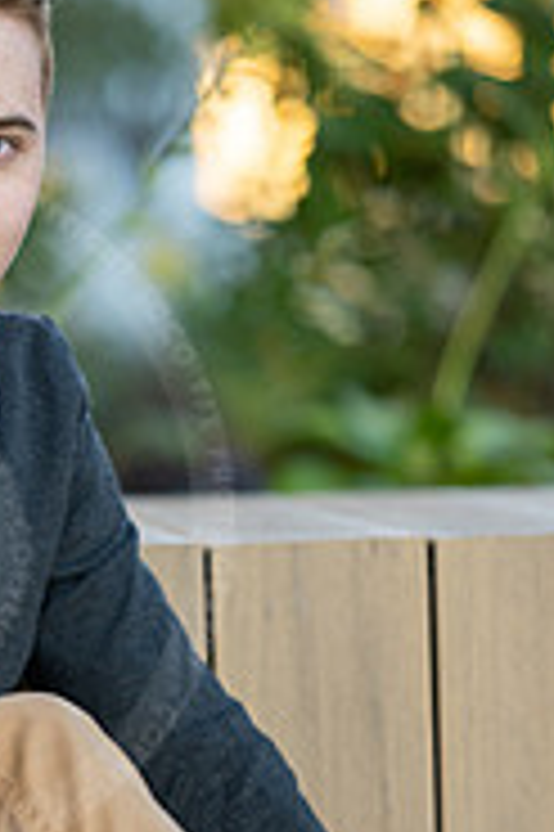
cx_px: -77
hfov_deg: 6.6
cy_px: 675
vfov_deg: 9.9
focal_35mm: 207
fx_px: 4787
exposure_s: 1/320
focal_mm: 85
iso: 200
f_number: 1.8
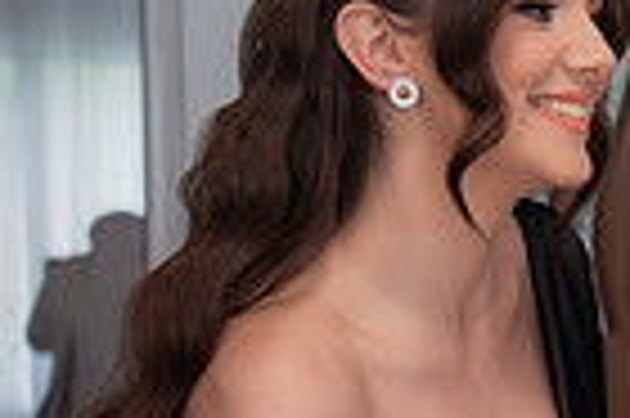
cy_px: 395
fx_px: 2290
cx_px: 1159
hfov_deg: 13.8
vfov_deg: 10.4
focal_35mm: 131
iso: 1250
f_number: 2.8
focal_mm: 30
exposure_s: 1/250
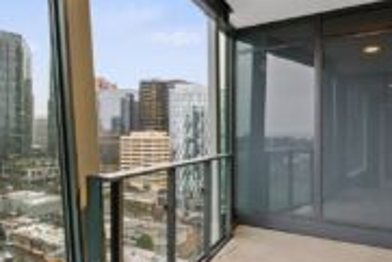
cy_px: 131
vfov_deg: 42.4
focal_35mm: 31
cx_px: 100
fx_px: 338
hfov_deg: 57.3
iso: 200
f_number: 8
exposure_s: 1
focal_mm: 14
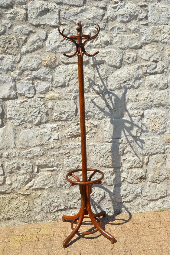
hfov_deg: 36.8
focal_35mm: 36
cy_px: 128
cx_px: 85
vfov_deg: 53.2
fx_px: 255
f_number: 9
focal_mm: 24
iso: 100
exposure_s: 1/320
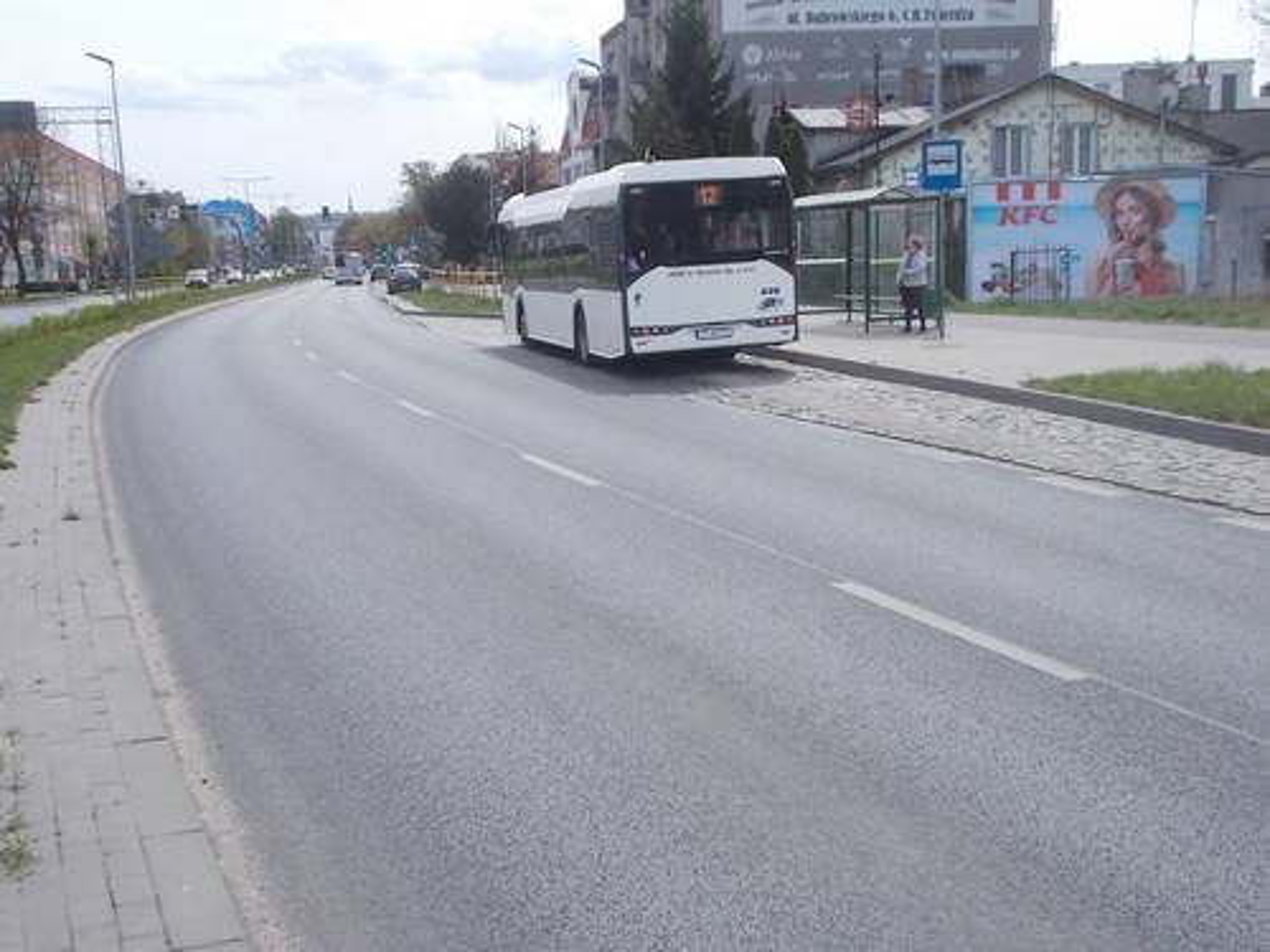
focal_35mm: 44
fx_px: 1614
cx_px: 635
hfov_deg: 42.9
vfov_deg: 32.9
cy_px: 476
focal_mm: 7.9
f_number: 4.2
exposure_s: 1/500
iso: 80
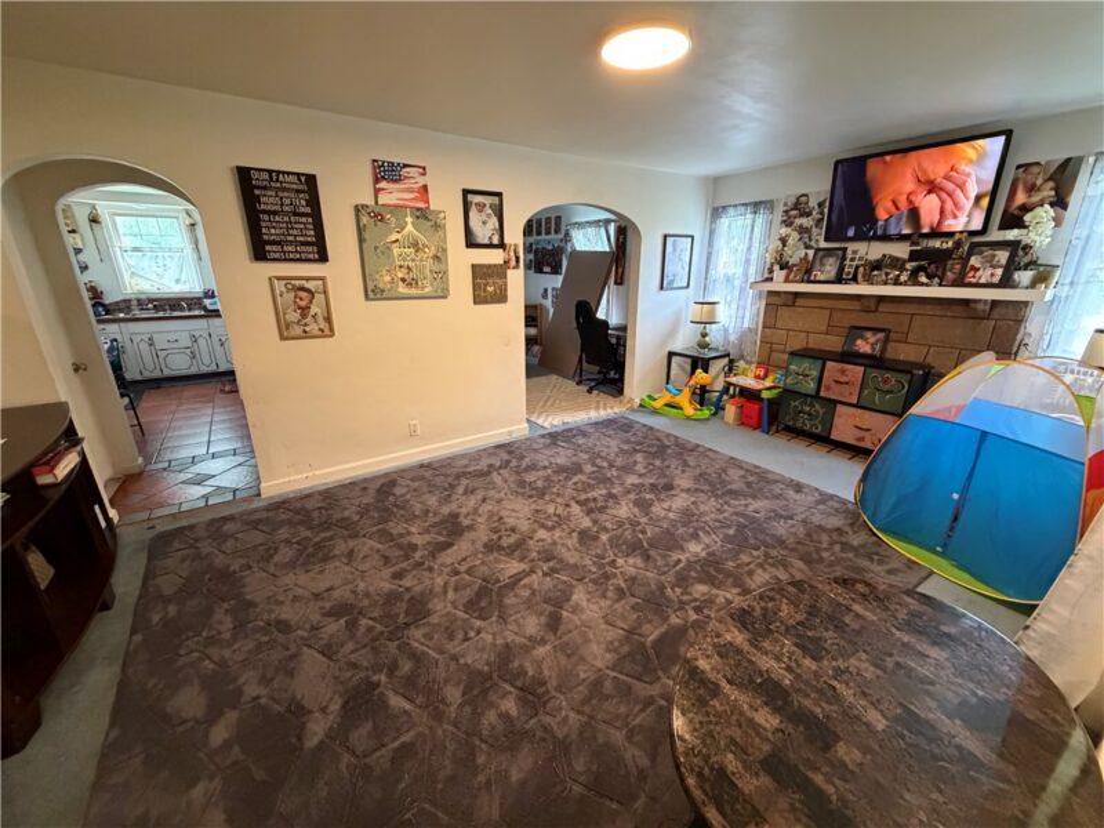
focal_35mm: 14
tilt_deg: -19.1
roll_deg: -0.7
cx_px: 552
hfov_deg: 102.1
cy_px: 414
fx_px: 446
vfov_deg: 85.7
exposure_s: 1/60
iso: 800
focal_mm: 2.22
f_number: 2.2
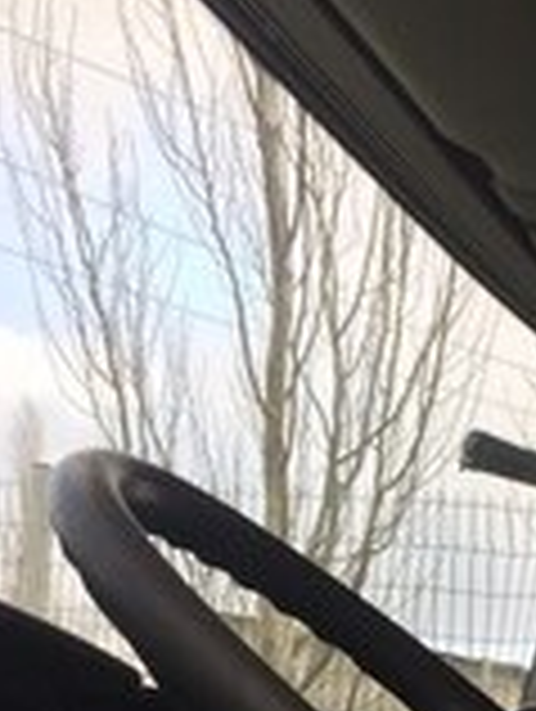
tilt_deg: -2.3
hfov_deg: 16.1
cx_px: 491
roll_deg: -4.0
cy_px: 958
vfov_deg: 19.6
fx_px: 1874
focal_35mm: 91
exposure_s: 1/261
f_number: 2.2
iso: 32
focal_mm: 4.15
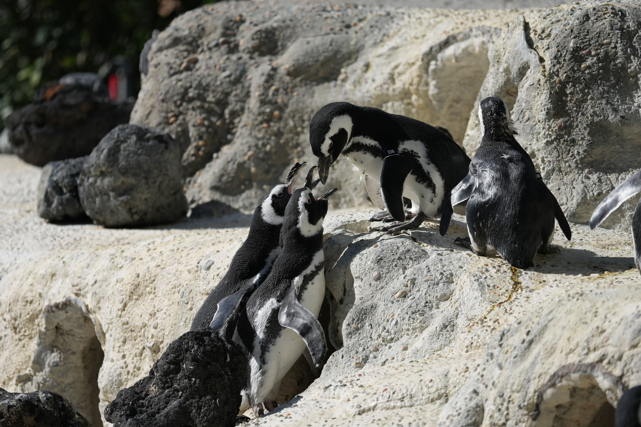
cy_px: 214
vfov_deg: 3.4
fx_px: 7122
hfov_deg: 5.2
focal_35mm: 400
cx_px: 320
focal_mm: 400
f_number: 4.5
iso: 250
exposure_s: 1/2000
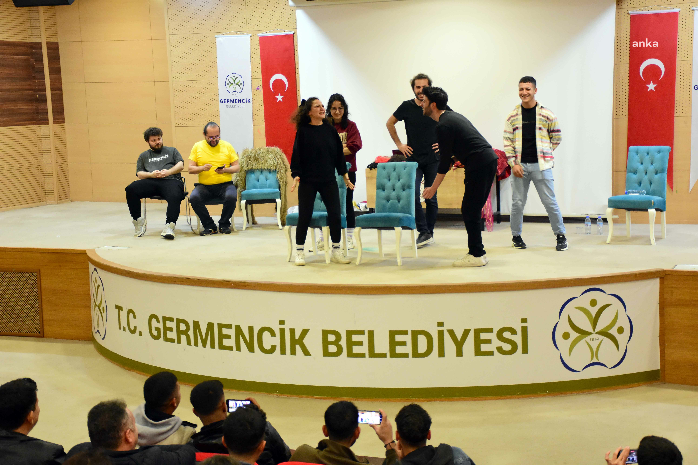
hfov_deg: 33.4
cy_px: 232
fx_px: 1163
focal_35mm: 60
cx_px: 349
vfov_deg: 22.6
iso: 3600
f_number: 4.5
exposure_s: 1/60
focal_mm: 40
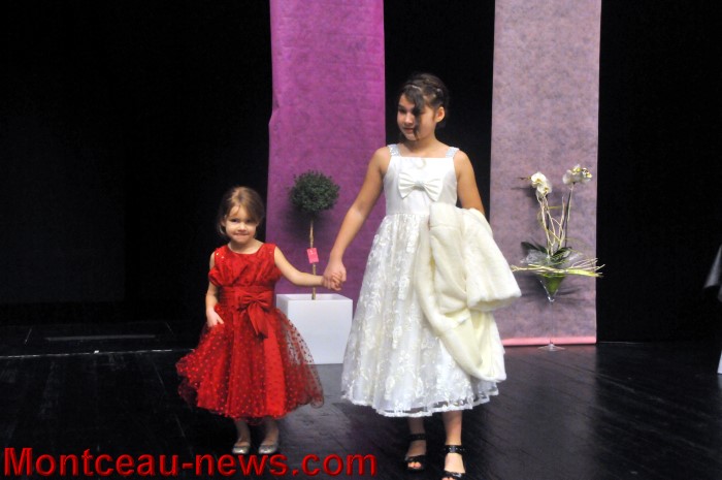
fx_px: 962
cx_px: 361
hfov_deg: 41.2
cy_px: 240
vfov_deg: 28.0
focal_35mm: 48
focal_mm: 32
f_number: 6.3
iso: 3200
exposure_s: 1/160
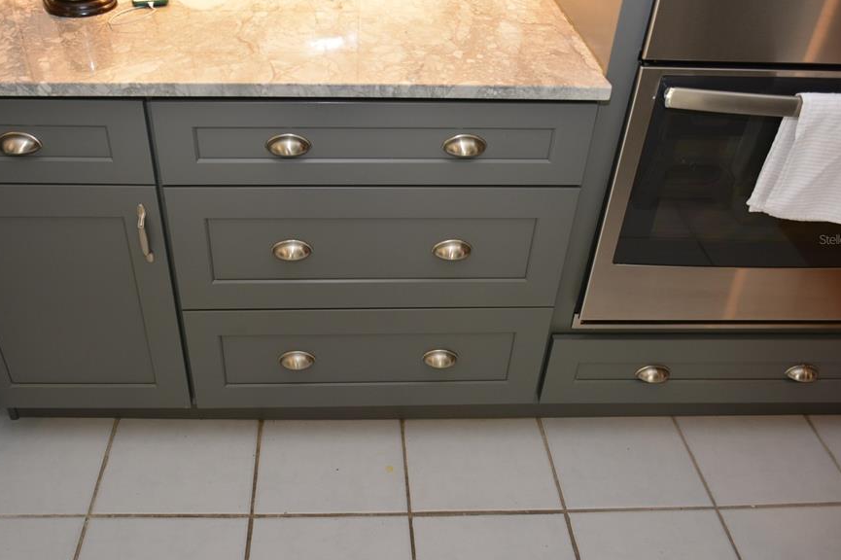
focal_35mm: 32
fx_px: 747
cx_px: 377
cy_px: 239
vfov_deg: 41.0
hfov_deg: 58.6
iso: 360
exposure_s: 1/60
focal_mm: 18
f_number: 4
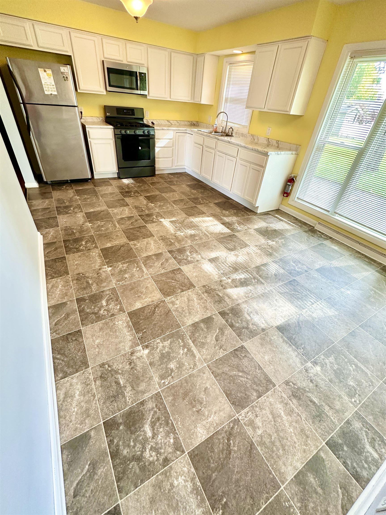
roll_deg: -2.7
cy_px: 258
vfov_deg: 102.1
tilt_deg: -35.7
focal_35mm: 14
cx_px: 193
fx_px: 208
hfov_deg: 85.7
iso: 250
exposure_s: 1/120
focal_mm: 2.22
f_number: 2.2
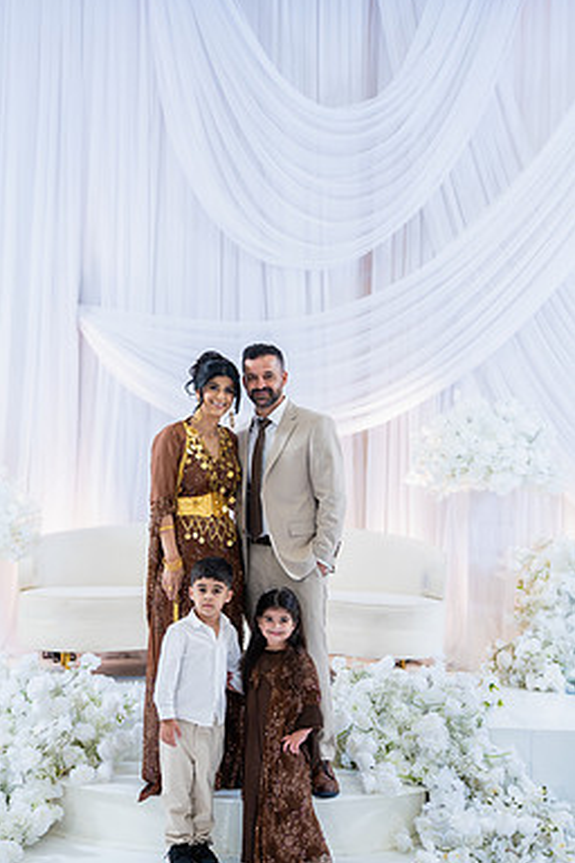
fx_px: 1150
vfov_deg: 41.1
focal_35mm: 48
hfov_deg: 28.0
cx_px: 240
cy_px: 458
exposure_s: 1/160
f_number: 2
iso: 320
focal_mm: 41
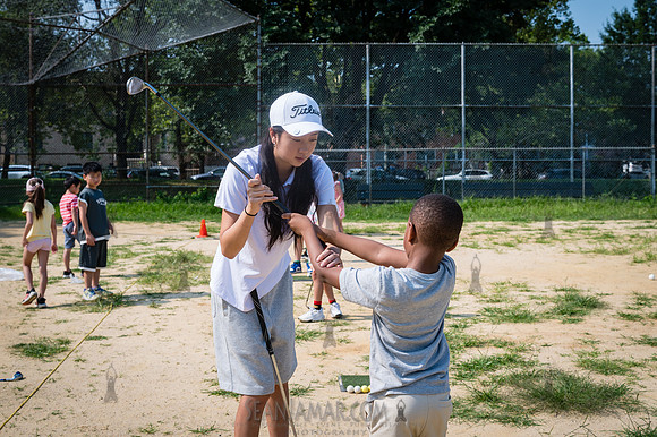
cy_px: 164
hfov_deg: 43.4
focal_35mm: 45
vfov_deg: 29.6
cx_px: 308
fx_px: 824
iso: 160
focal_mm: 35
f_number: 5
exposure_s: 1/800
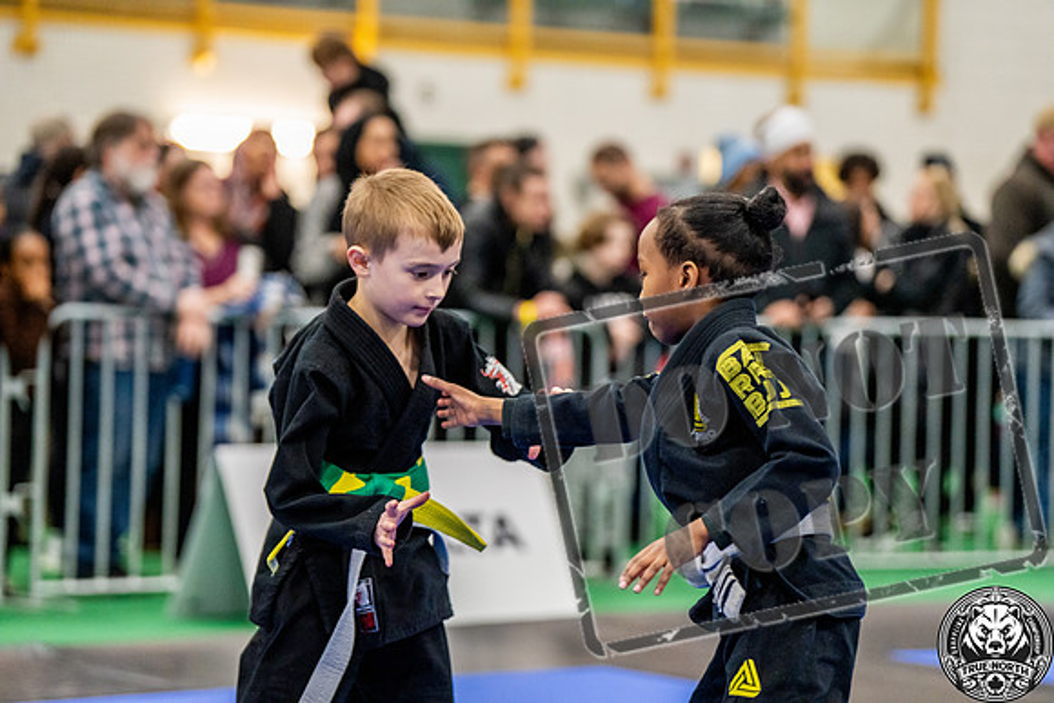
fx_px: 3543
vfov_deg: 11.3
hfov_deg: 16.9
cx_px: 527
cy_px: 352
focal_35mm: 121
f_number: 2.8
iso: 5000
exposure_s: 1/500
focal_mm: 121
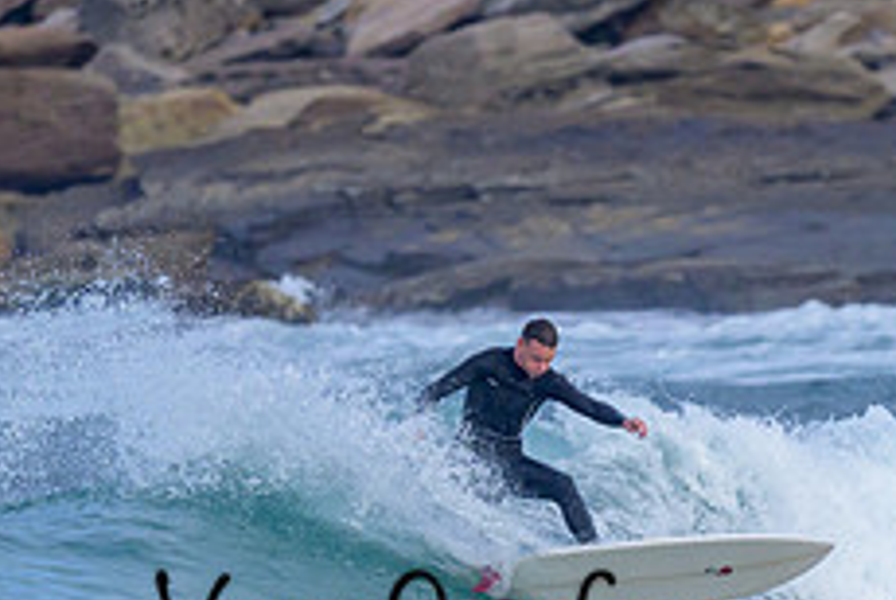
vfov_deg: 0.5
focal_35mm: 2767
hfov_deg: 0.7
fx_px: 68954
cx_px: 691
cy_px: 712
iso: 560
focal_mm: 800
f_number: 6.3
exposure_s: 1/2000
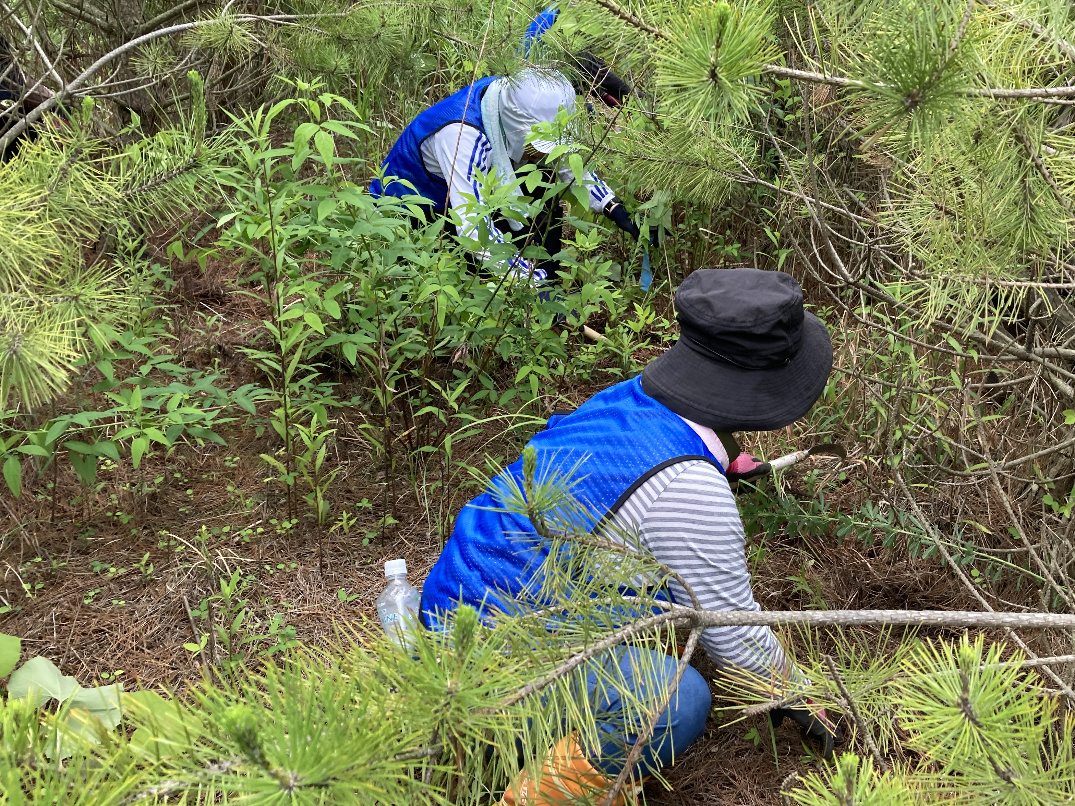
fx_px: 1118
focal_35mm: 36
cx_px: 643
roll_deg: -1.3
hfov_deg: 51.0
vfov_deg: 39.3
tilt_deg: -20.4
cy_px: 294
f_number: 1.8
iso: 32
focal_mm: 3.99
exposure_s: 1/121
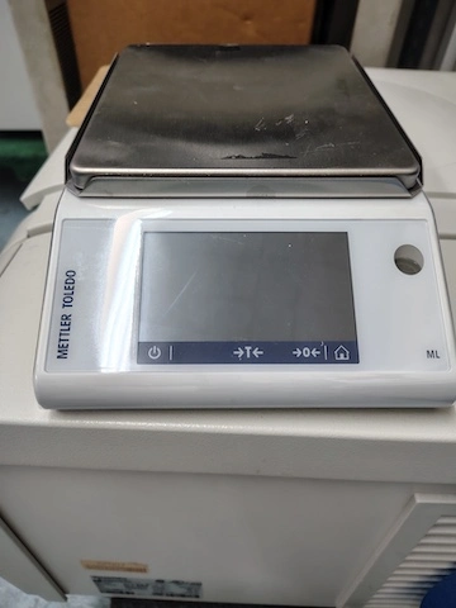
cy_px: 304
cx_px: 228
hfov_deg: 56.8
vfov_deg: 71.6
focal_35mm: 24
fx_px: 422
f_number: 1.8
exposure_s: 1/120
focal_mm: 5.56
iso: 320
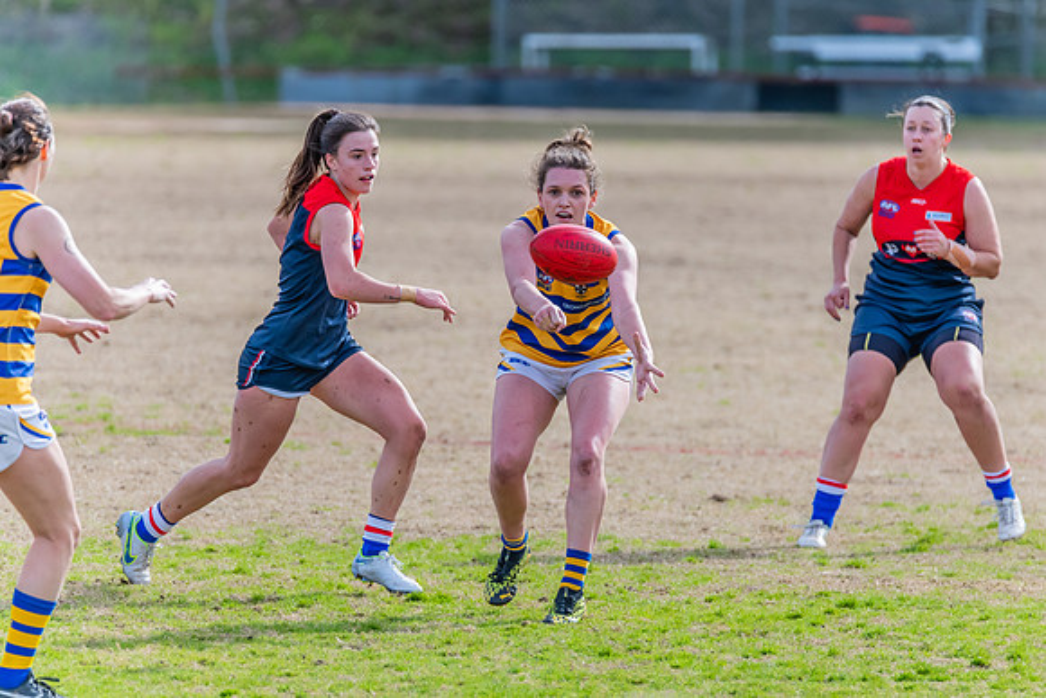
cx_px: 590
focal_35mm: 519
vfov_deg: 2.6
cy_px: 378
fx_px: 15089
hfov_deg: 4.0
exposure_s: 1/1600
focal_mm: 460
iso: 1000
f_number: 6.3
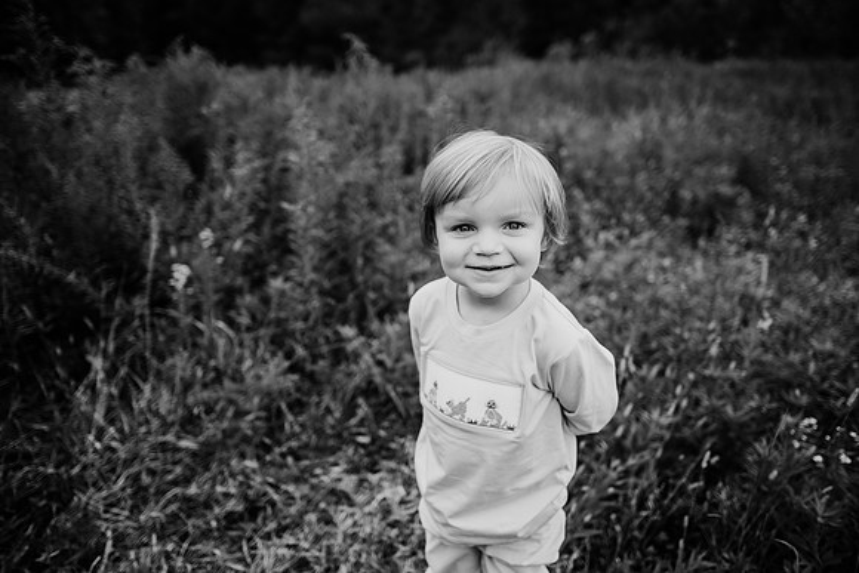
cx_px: 430
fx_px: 573
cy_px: 286
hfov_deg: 73.7
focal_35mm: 24
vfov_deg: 53.2
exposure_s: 1/800
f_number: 2.2
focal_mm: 24
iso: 125
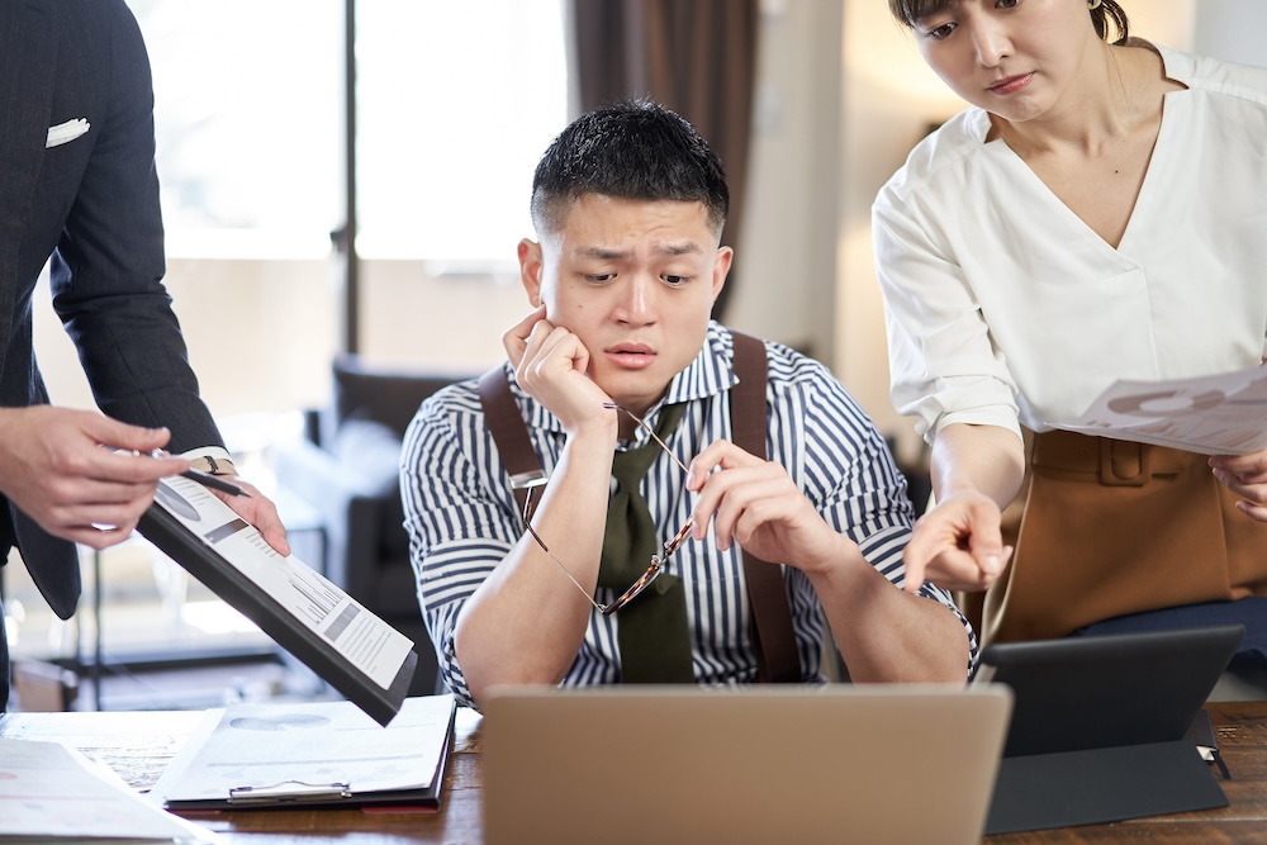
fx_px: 1936
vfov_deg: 24.6
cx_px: 634
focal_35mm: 55
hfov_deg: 36.2
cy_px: 422
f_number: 1.8
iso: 200
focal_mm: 55
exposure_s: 1/50
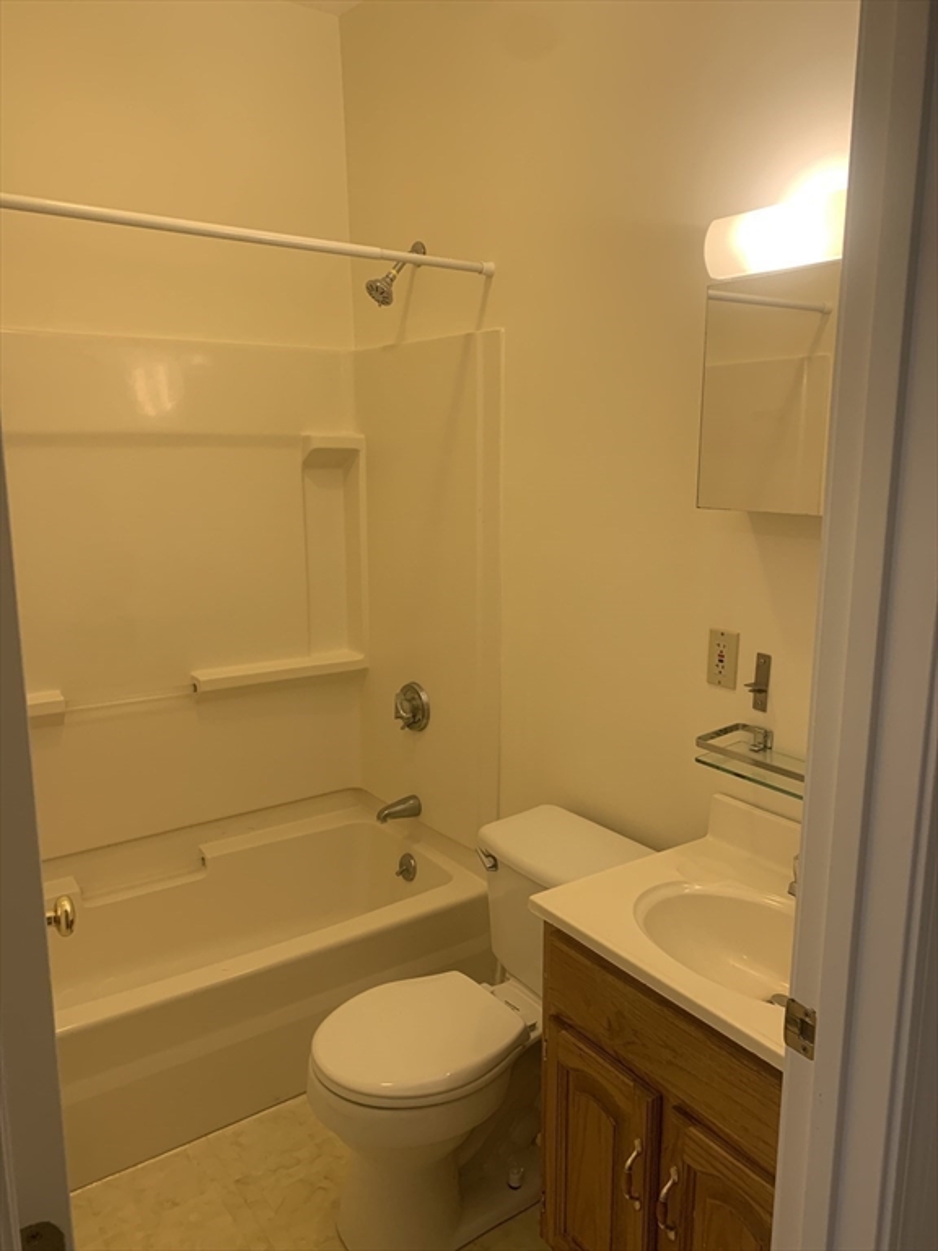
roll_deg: -1.6
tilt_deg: -11.1
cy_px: 626
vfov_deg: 67.3
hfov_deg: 53.1
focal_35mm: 26
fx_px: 939
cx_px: 469
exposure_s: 1/60
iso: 100
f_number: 1.8
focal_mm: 4.25
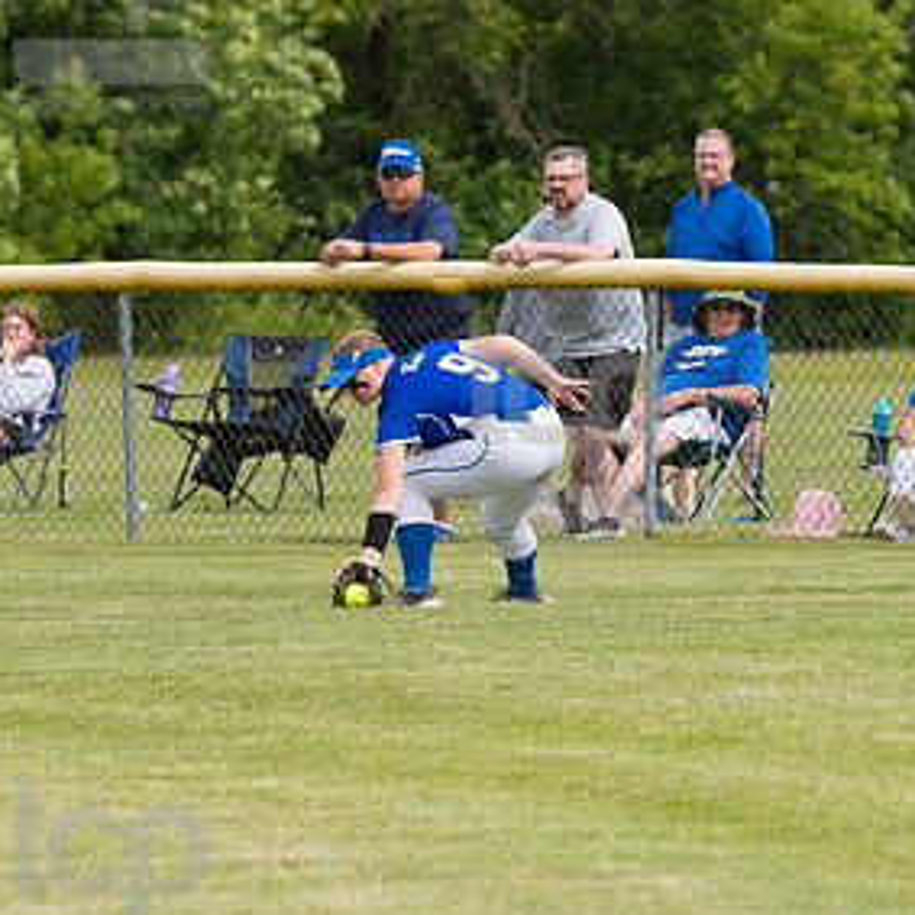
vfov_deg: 3.4
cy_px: 443
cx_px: 569
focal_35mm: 523
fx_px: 15641
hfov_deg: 3.4
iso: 320
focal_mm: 200
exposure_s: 1/1600
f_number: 5.6
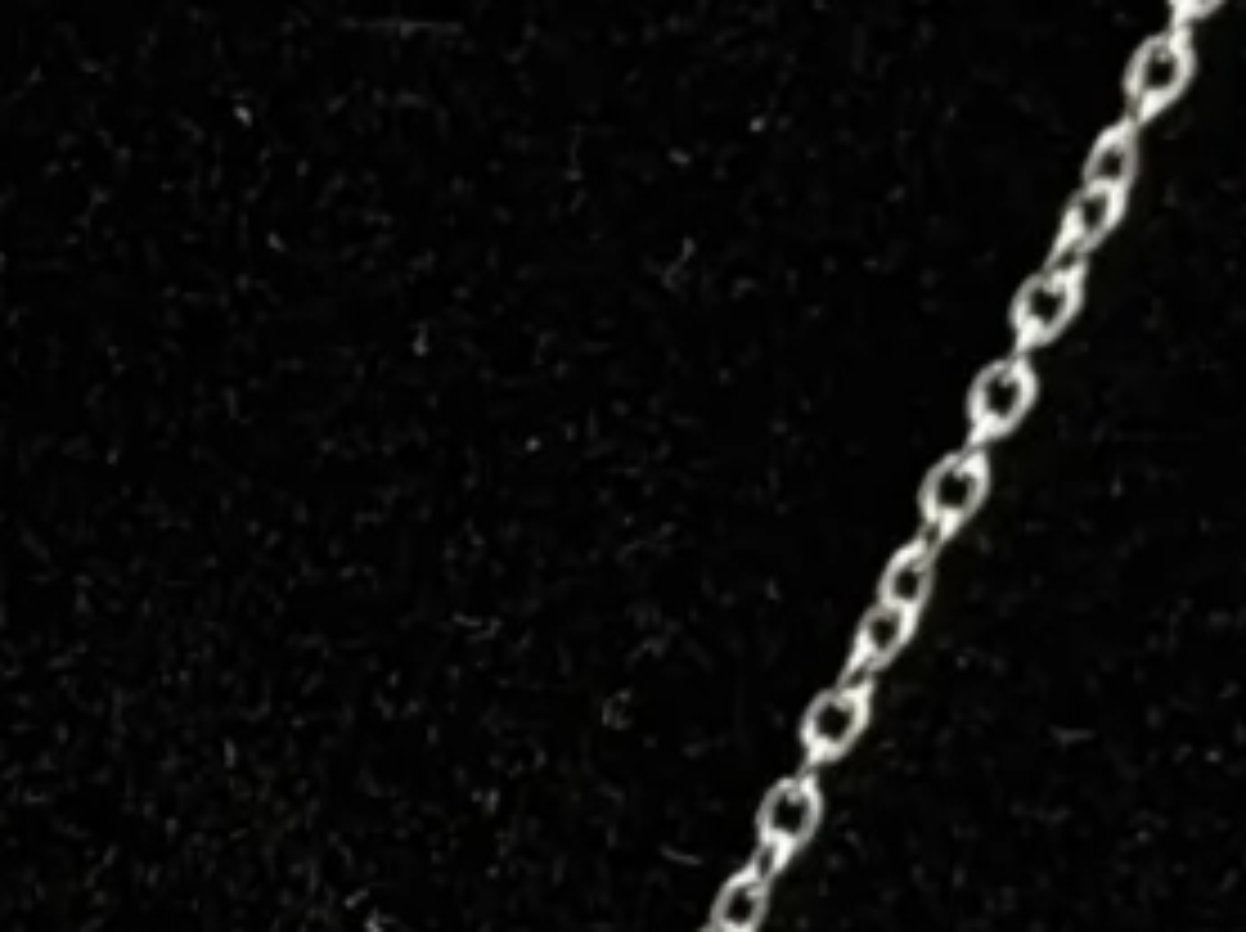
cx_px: 27
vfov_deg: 8.0
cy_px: 792
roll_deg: +0.6
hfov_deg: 10.6
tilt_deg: -19.6
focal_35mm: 185
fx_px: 6650
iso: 64
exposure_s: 1/218
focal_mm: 6.76
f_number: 1.78
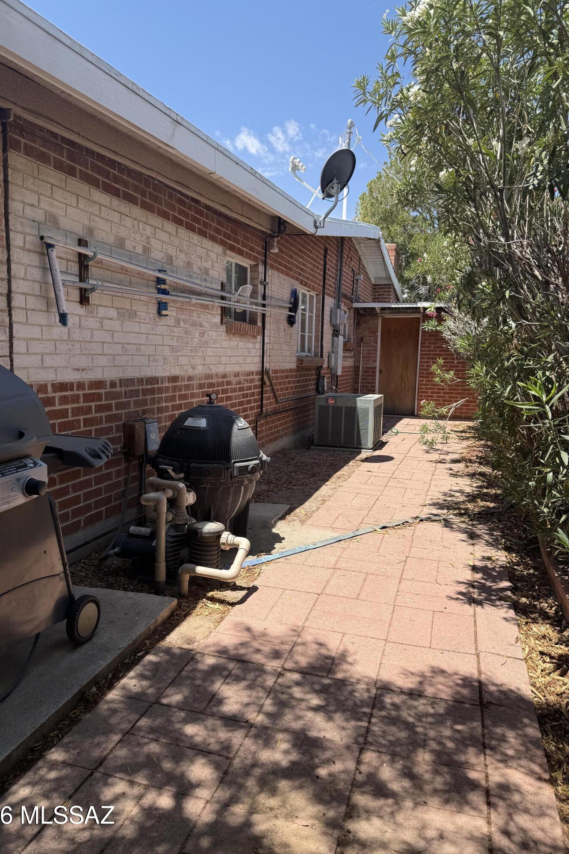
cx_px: 260
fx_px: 593
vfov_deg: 71.5
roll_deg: -1.8
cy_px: 427
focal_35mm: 25
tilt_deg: -5.7
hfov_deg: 51.2
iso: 80
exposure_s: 1/2370
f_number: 1.78
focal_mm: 6.76
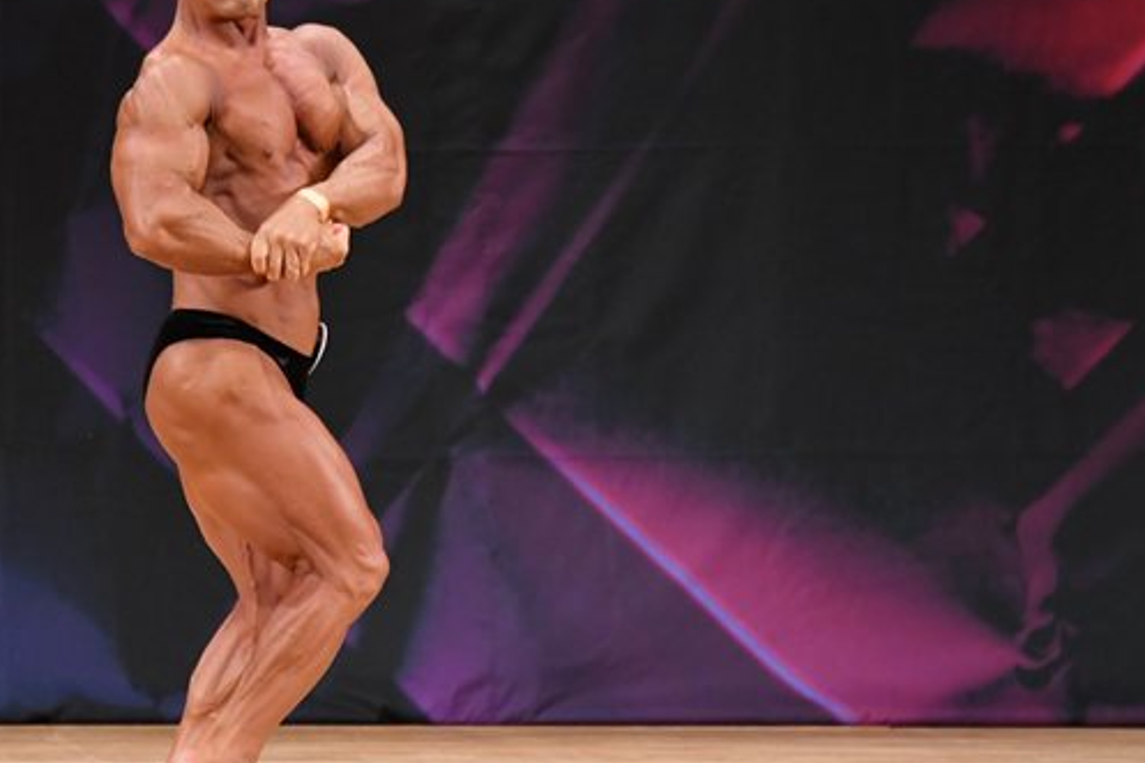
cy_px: 339
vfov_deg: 3.3
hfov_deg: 4.9
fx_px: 13385
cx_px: 361
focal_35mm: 421
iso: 3200
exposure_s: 1/400
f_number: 5.6
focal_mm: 180
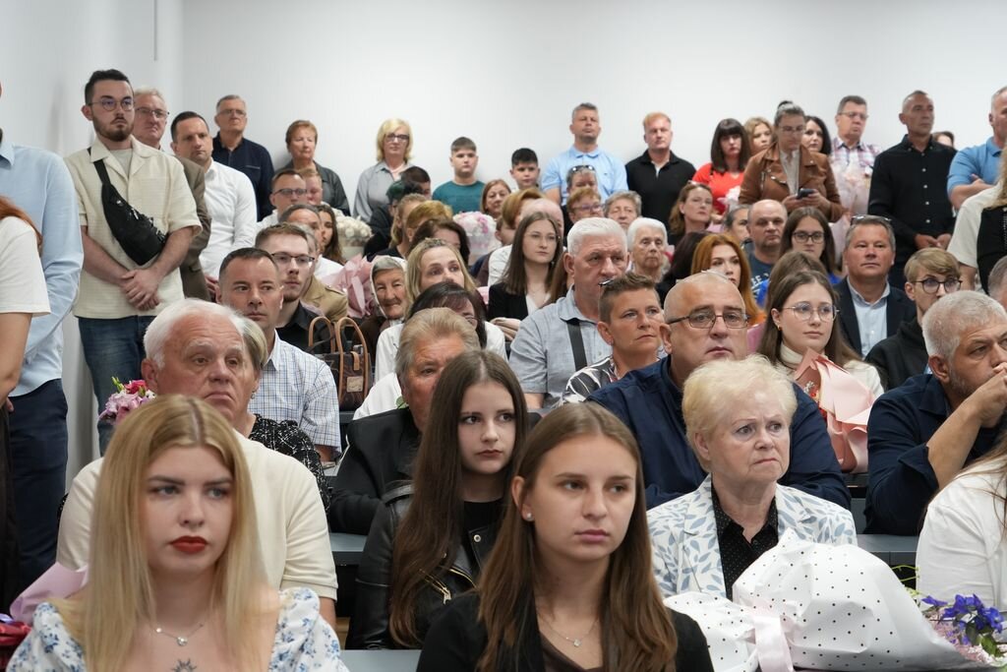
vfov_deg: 19.5
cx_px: 504
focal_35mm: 70
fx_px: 1958
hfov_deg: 28.8
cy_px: 336
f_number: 8
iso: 3200
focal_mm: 70
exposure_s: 1/80
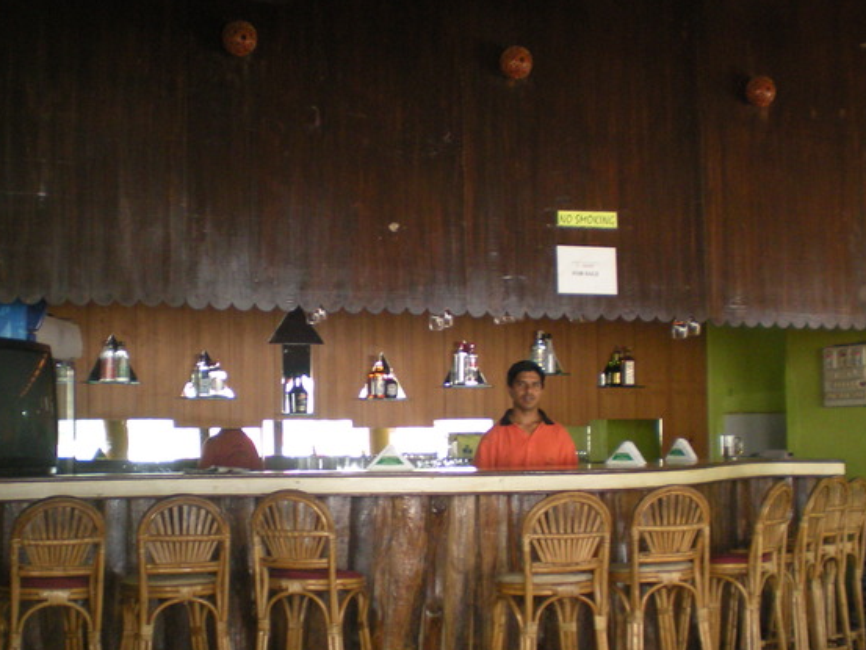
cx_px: 409
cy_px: 401
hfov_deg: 34.9
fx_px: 1376
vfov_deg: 26.5
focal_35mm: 55
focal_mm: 6.3
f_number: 3.1
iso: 200
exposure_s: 1/53.5
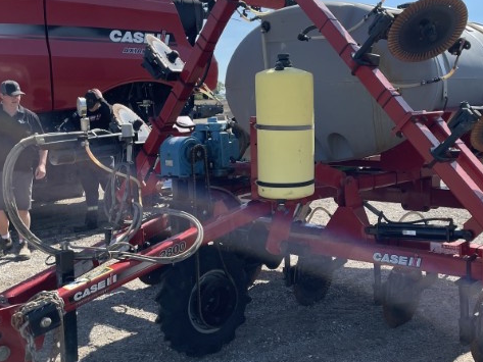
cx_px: 338
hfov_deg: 42.1
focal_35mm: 44
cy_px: 153
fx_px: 614
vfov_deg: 32.8
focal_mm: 4.2
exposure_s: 1/3401
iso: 32
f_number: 1.6
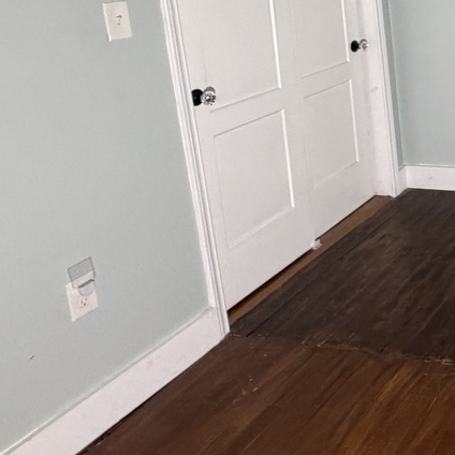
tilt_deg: -8.1
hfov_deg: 30.6
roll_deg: +1.4
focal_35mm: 42
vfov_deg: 36.7
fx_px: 625
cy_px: 19
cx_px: 605
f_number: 2.2
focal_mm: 2.22
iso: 320
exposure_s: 1/121
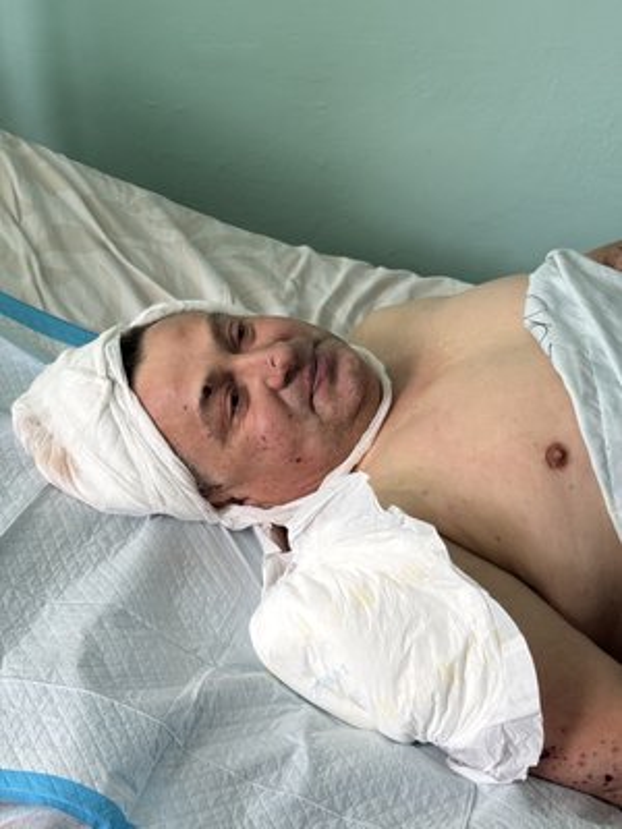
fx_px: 1150
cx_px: 311
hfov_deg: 30.3
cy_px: 414
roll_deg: +1.7
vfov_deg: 39.7
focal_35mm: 48
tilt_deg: -35.3
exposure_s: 1/60
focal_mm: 6.76
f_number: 1.78
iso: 160
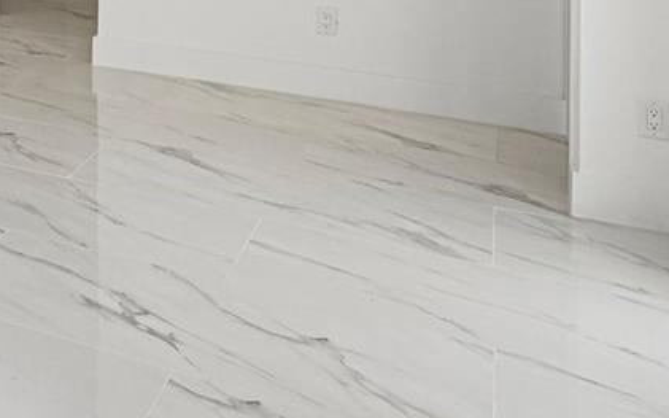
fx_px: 1130
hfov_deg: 24.7
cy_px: -223
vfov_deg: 18.4
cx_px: -359
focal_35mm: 62
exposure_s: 1/60
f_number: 8
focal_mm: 16
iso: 400
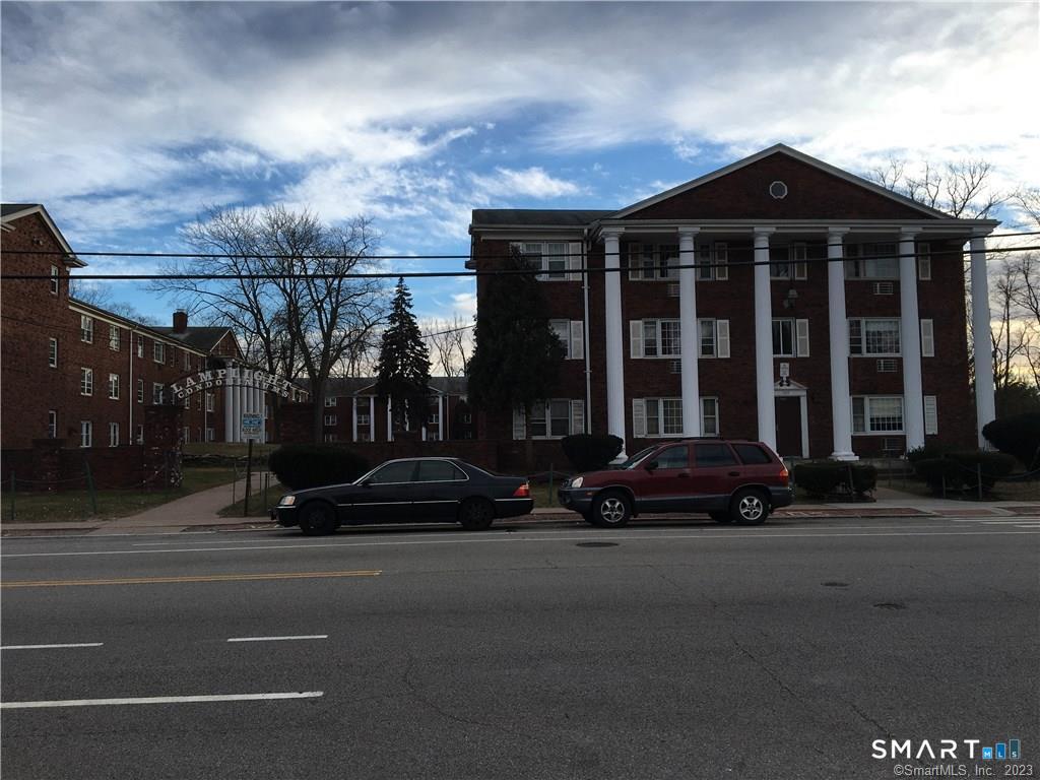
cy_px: 390
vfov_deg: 48.2
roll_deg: +1.6
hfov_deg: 61.7
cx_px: 520
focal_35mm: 29
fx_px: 871
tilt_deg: +3.2
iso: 25
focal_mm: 4.15
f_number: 2.2
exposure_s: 1/884
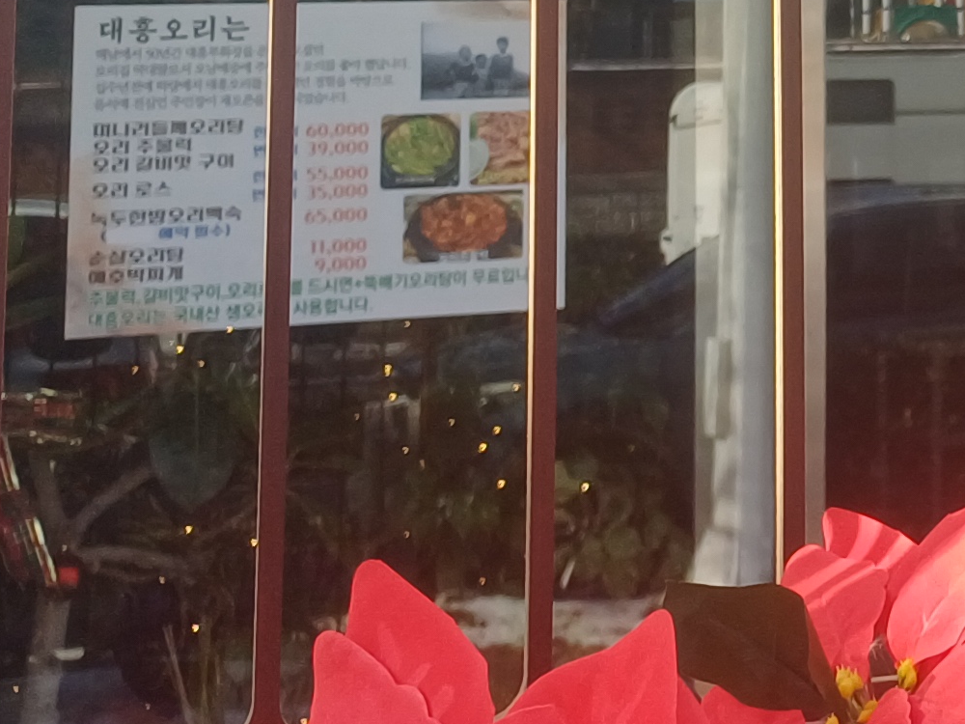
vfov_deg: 14.0
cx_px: 1113
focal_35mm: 100
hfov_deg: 18.7
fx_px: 2788
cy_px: -316
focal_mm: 4.65
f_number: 1.8
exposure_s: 1/333
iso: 50
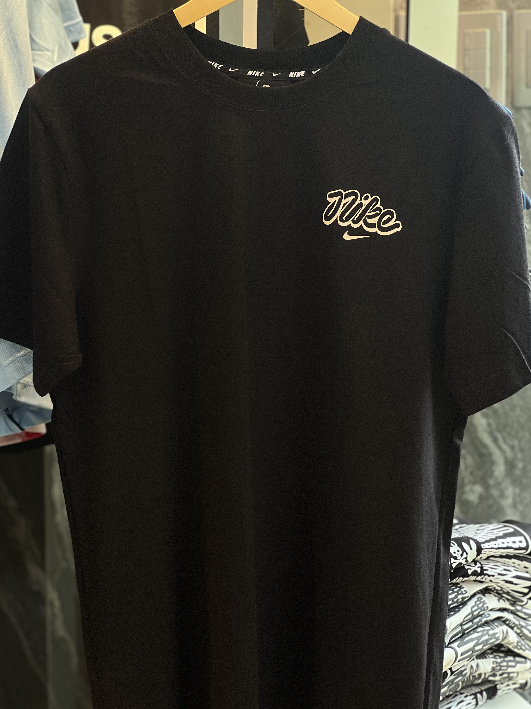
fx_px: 1575
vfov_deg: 25.3
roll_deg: +0.0
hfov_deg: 19.1
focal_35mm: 77
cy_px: 354
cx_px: 266
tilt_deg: -6.4
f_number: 2.8
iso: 160
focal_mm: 9
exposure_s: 1/60
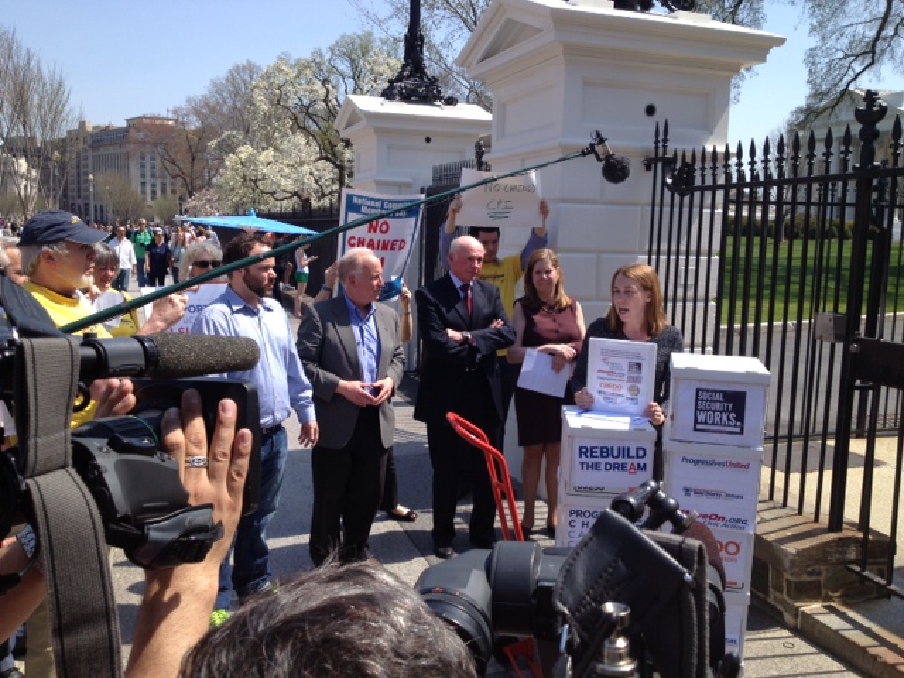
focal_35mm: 35
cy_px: 339
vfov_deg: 40.7
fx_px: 914
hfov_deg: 52.6
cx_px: 452
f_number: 2.4
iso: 50
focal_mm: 4.28
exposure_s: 1/1175
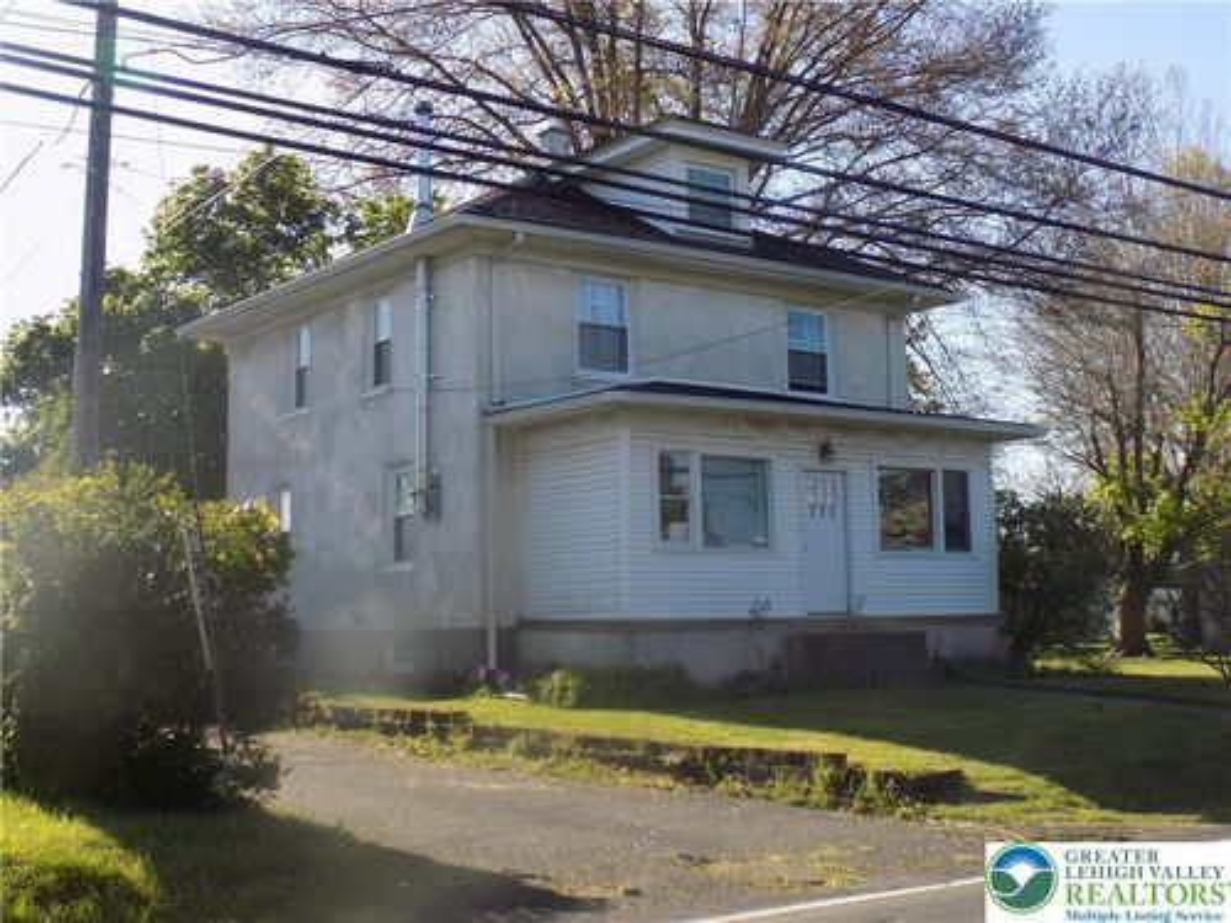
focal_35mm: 46
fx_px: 1636
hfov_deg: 41.2
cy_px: 462
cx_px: 616
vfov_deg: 31.5
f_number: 3.7
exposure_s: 1/400
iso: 80
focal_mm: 8.1
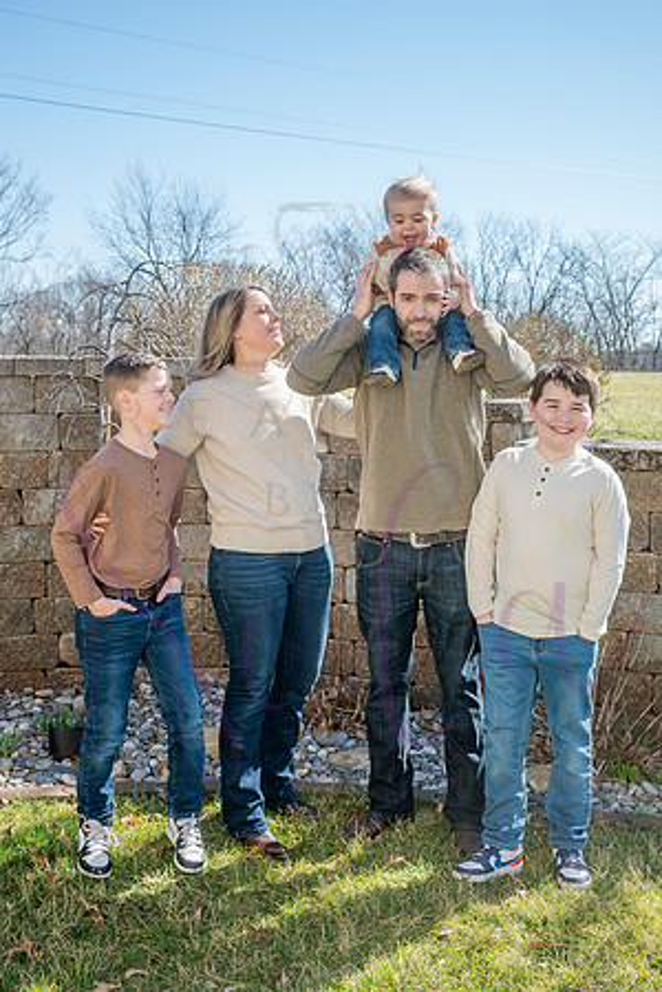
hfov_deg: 28.5
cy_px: 496
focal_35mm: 47
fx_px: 1303
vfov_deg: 41.7
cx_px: 346
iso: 400
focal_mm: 31.5
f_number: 6.3
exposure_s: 1/640
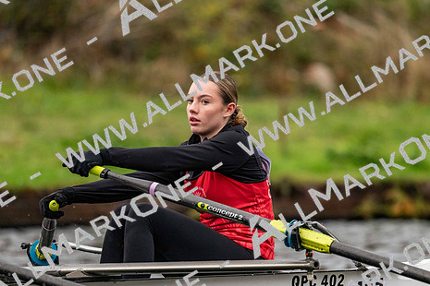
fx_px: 5960
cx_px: 170
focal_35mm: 499
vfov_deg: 2.8
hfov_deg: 4.1
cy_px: 171
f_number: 4.5
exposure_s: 1/2000
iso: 4000
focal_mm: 400
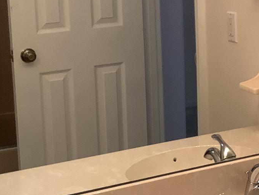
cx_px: 278
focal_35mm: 94
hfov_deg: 20.0
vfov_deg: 15.6
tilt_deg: -9.1
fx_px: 704
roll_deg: +0.7
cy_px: 19
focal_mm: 3.3
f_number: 2.4
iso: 64
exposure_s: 1/60
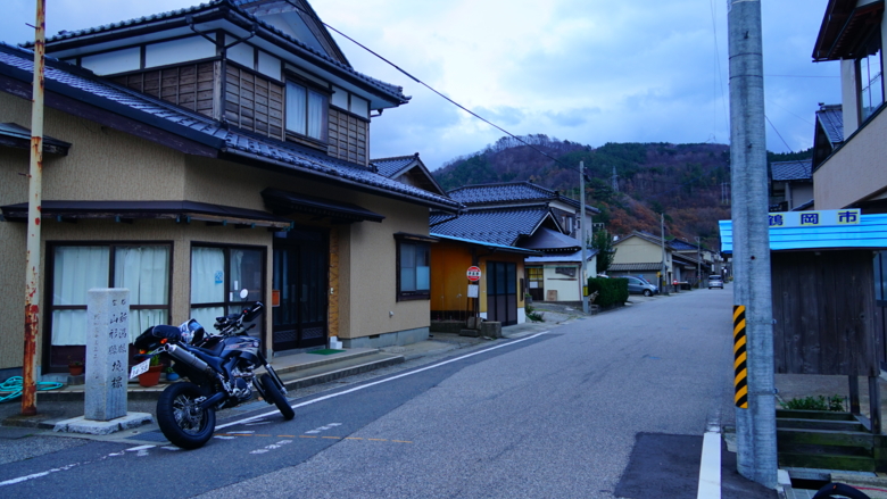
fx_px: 682
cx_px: 454
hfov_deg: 66.1
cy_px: 231
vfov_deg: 40.2
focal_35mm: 29
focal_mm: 18
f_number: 4
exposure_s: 1/60
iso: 125
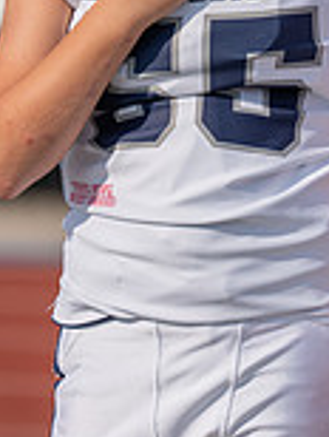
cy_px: -55
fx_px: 9010
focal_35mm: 713
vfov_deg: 2.8
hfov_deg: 2.1
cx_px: 250
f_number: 2.8
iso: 100
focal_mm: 191
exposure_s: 1/4000
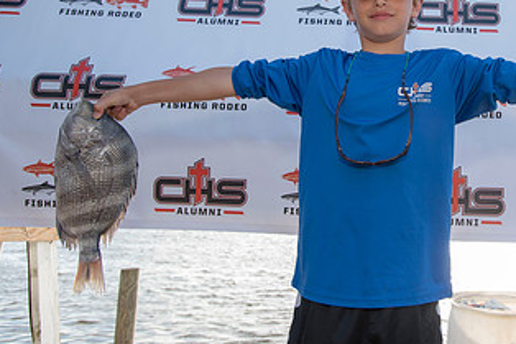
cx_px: 404
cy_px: 63
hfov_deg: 49.2
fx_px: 530
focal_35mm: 37
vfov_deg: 34.7
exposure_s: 1/400
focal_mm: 20
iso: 250
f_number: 4.5
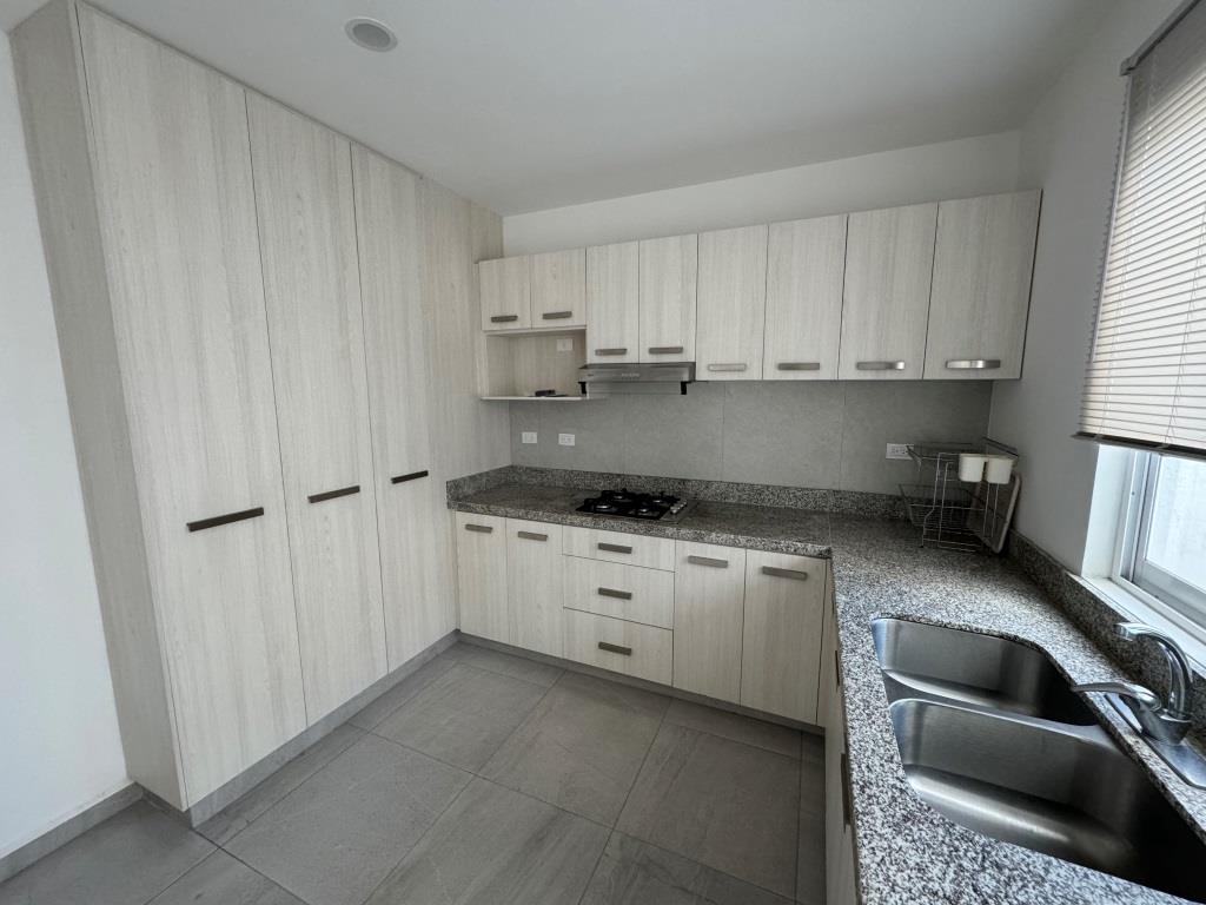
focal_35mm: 14
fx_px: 488
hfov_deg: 102.1
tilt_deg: -7.3
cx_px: 603
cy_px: 452
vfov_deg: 85.7
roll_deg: +0.9
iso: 250
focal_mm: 2.22
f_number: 2.2
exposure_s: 1/99
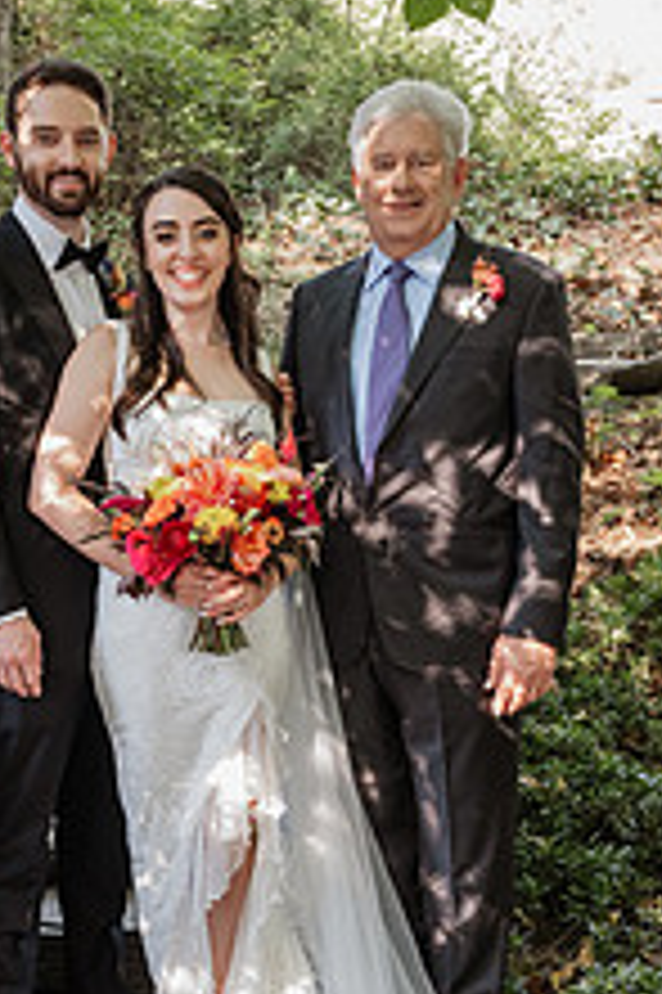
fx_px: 1602
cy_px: 688
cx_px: 187
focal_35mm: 58
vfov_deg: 34.1
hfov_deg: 23.2
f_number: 7.1
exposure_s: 1/80
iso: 2500
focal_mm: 28.5
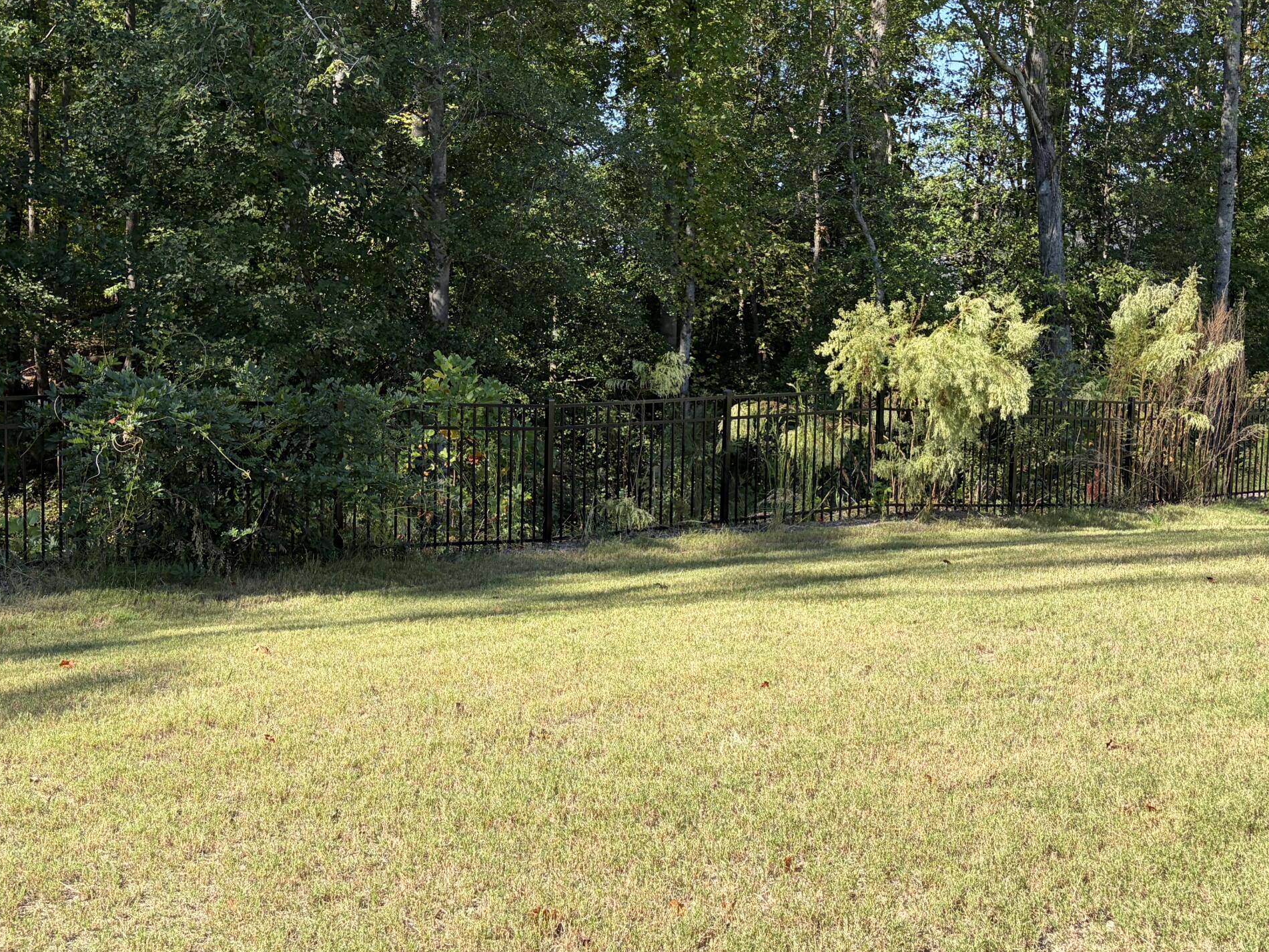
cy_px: 426
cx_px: 542
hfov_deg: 45.6
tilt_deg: -5.2
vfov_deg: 35.1
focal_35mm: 41
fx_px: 1503
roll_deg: -0.4
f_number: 1.6
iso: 50
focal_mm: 5.96
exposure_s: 1/1196
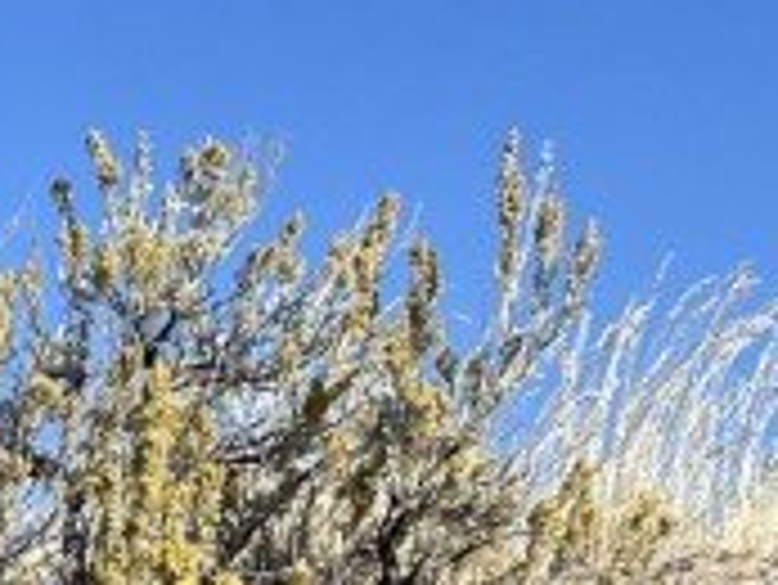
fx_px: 3239
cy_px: 1562
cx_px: -1003
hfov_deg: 11.6
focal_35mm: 144
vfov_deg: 9.0
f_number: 1.5
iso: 50
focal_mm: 5.7
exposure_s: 1/3571
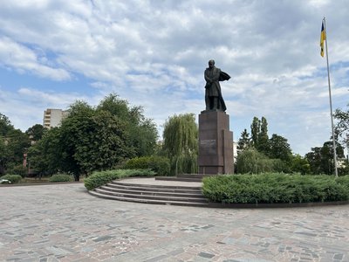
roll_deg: -0.5
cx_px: 174
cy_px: 131
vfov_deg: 53.1
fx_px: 262
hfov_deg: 67.3
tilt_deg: +7.5
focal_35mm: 26
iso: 50
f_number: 1.5
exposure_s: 1/4115
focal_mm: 5.7
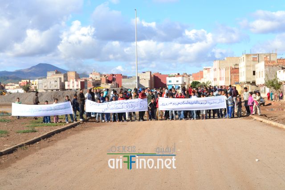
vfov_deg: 22.6
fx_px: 475
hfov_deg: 33.4
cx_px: 142
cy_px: 95
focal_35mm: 60
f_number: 9
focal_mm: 40
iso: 100
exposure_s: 1/320
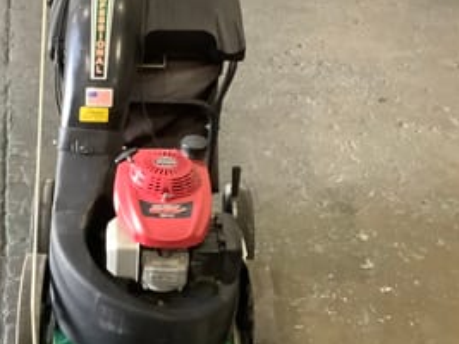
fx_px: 769
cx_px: 98
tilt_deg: -30.4
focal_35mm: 58
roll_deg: +2.4
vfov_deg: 25.2
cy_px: 180
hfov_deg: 32.4
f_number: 2.4
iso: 250
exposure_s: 1/50
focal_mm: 3.3
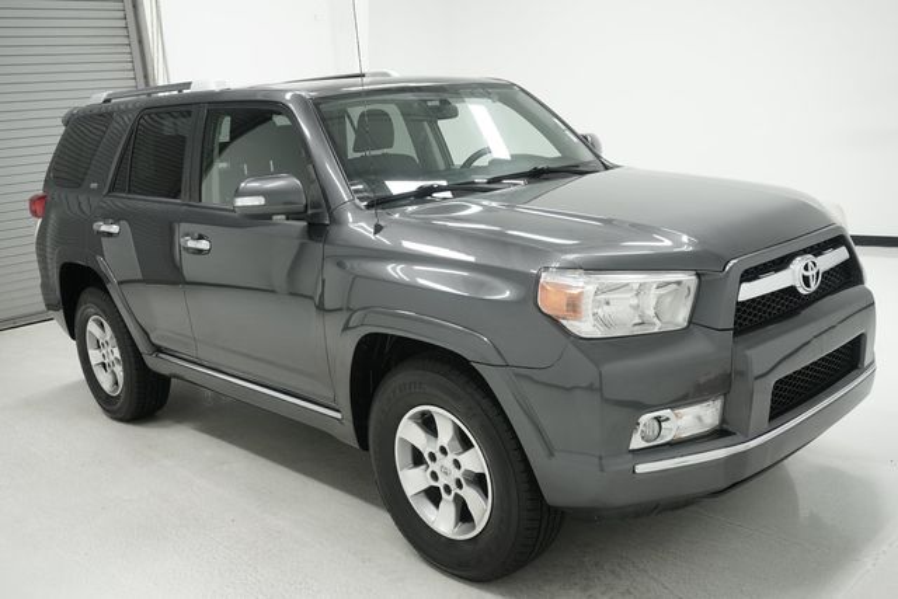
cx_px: 449
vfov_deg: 38.9
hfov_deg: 55.8
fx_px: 848
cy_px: 300
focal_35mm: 34
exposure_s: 1/200
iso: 1000
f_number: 5.6
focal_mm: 23
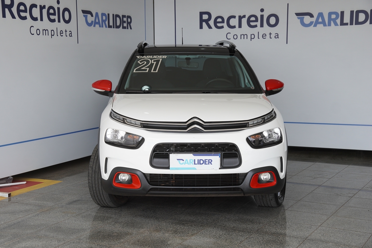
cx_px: 186
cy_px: 124
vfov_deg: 21.6
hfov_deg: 31.9
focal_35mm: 63
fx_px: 651
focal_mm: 42
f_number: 5.6
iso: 160
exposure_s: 1/250
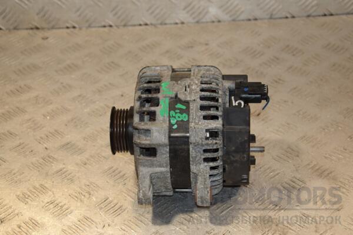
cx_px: 176
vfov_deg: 17.5
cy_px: 118
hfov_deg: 26.0
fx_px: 765
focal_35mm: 78
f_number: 6.3
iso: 800
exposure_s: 1/200
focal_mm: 52
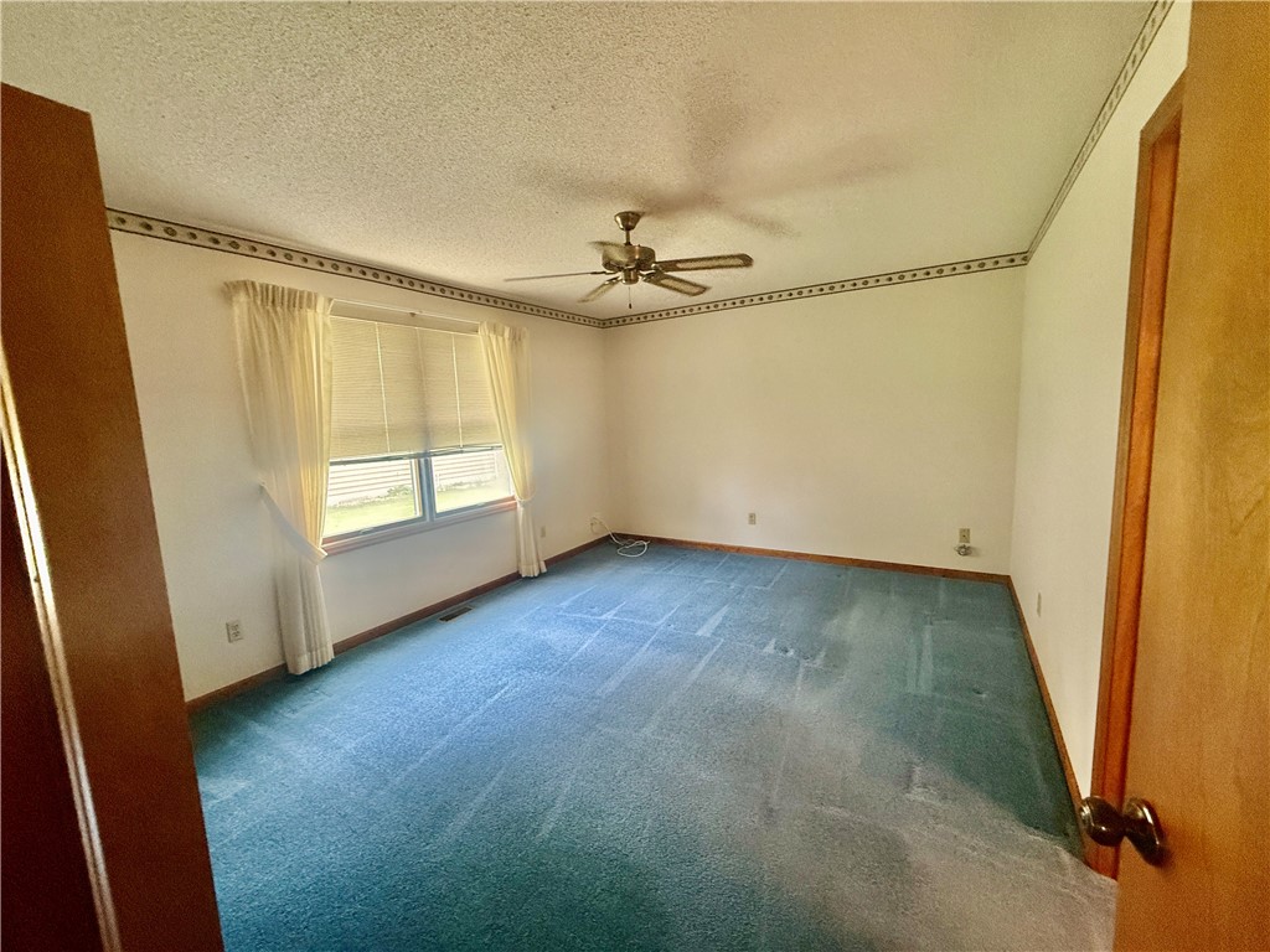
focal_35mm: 14
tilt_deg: -5.1
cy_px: 476
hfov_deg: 102.1
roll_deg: +1.7
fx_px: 514
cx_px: 635
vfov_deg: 85.7
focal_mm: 2.22
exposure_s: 1/99
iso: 320
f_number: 2.2
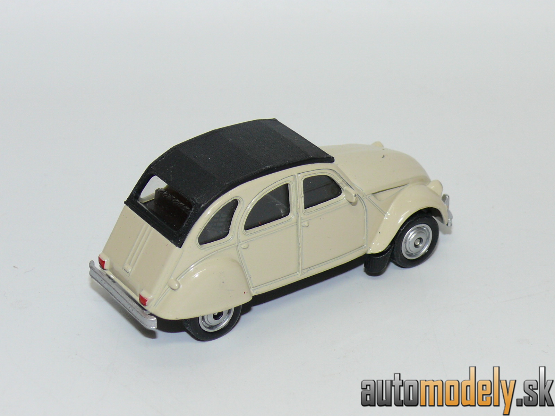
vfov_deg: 14.4
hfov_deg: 19.1
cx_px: 278
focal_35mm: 103
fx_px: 1651
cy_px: 208
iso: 100
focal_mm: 13.5
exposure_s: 1/30
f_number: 4
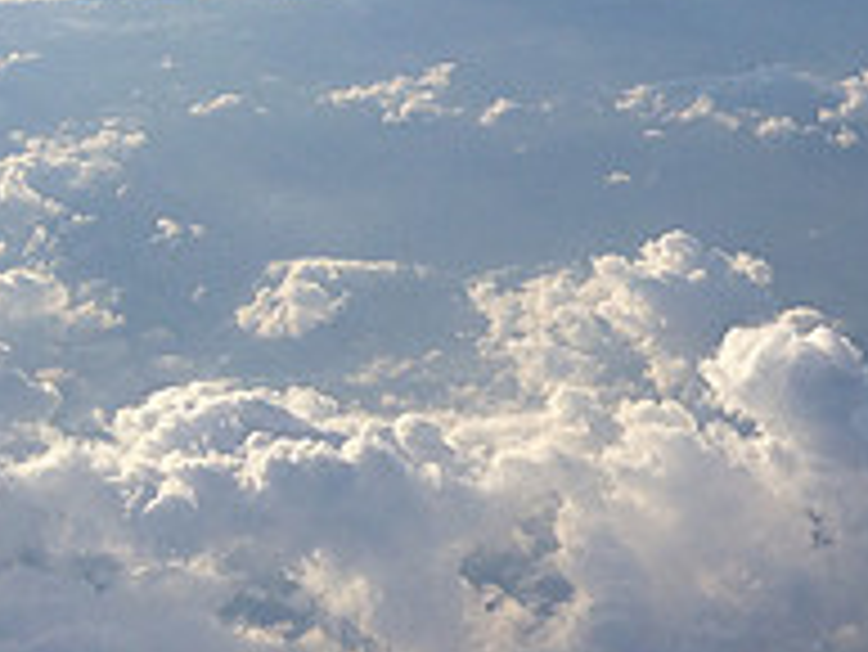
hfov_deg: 19.0
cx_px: 962
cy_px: 339
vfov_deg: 15.0
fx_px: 2484
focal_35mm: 99
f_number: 2.4
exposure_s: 1/2358
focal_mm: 4.13
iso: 50
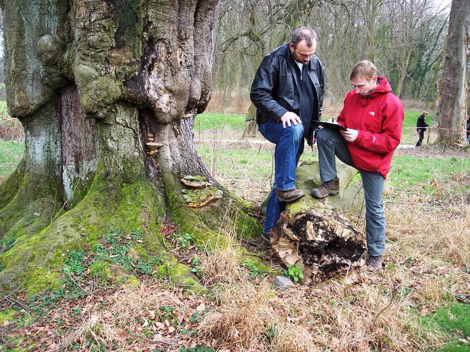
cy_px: 176
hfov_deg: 47.9
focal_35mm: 39
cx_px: 235
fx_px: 530
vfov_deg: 36.8
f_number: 3.4
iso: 100
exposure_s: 1/90
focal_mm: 8
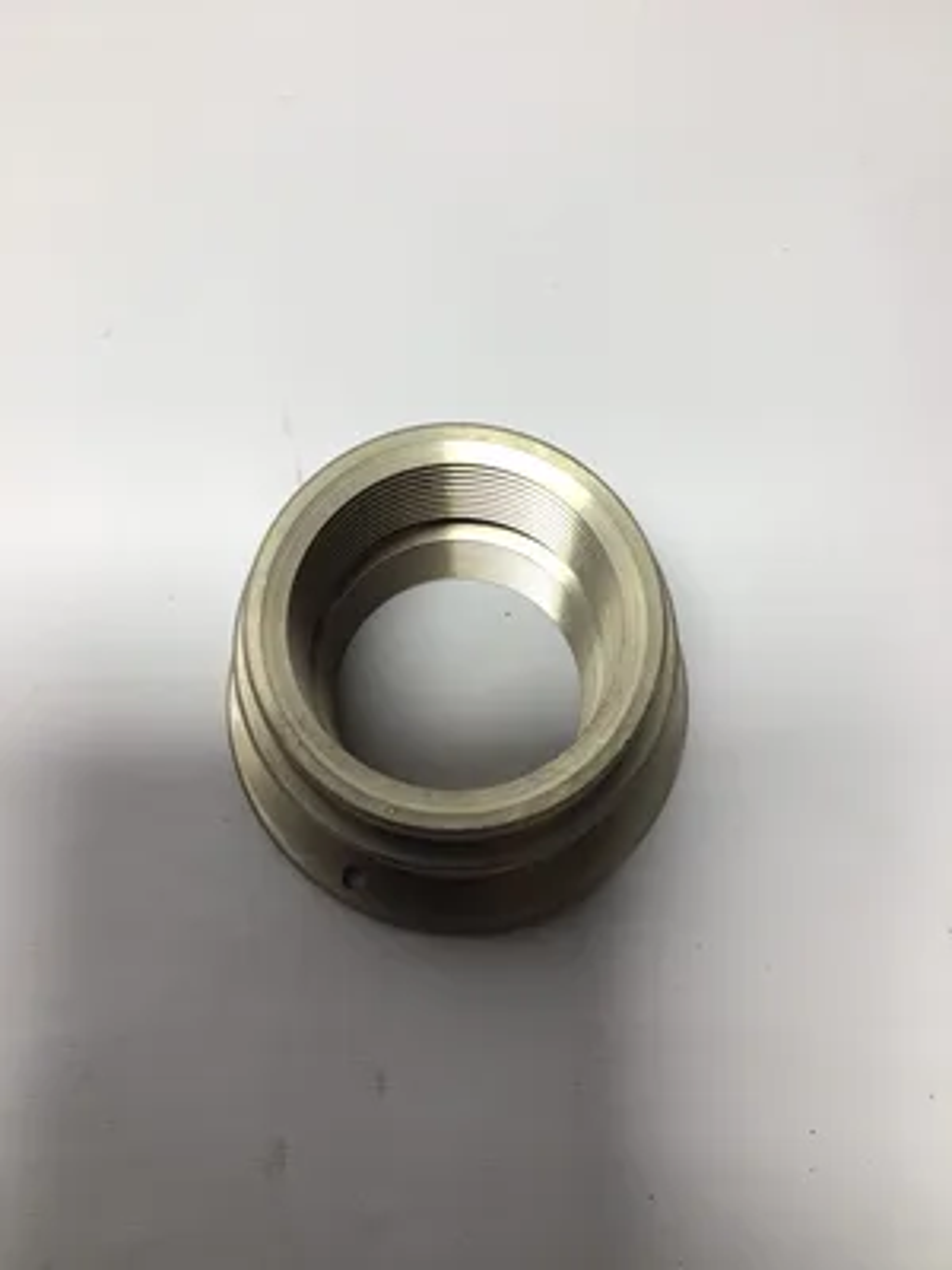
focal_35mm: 31
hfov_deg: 45.4
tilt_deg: -77.0
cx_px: 476
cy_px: 635
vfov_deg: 58.4
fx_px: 1137
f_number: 2.4
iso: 25
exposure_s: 1/120
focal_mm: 3.3
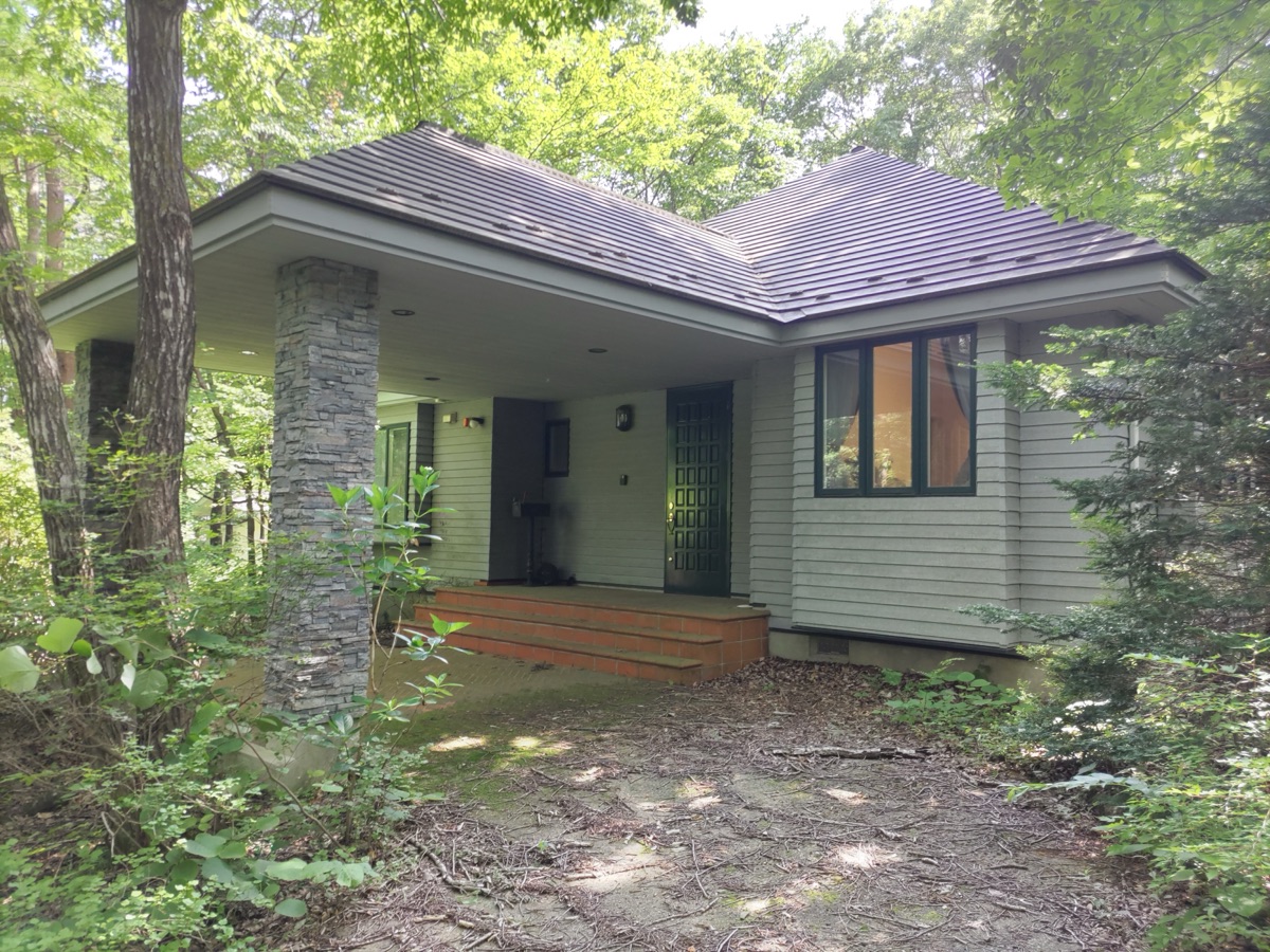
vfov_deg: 53.1
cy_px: 476
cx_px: 635
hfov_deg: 67.3
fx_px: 954
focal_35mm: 26
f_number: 1.79
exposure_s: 1/50
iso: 313
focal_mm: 4.8
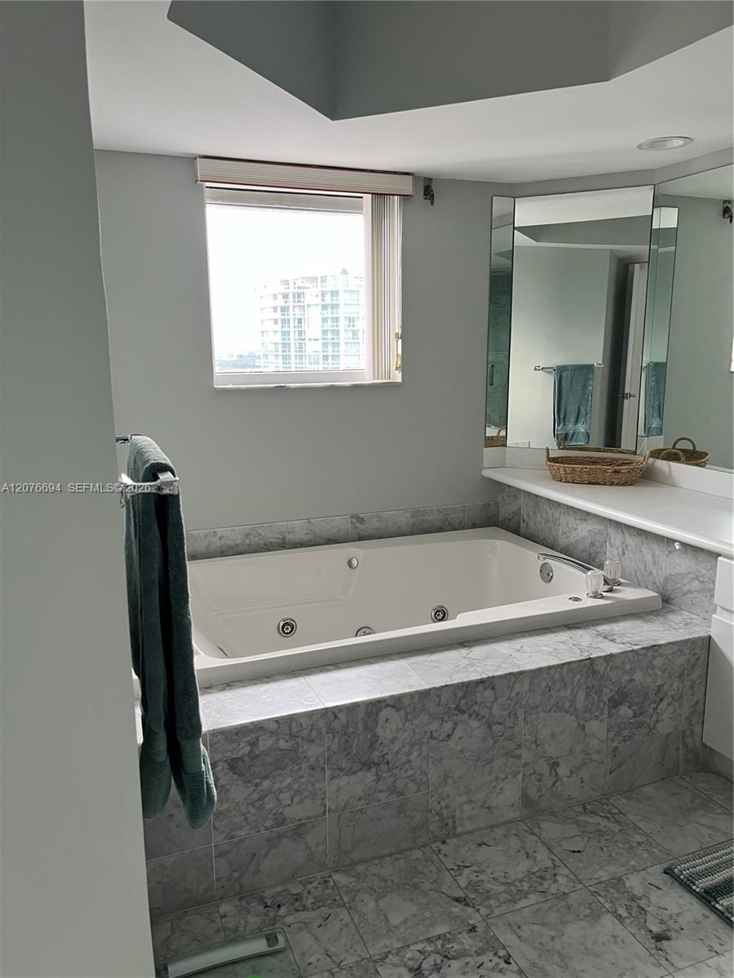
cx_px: 367
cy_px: 489
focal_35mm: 26
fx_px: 735
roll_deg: +0.8
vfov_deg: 67.3
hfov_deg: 53.1
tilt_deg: -12.2
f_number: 1.6
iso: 125
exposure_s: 1/98
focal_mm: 5.1
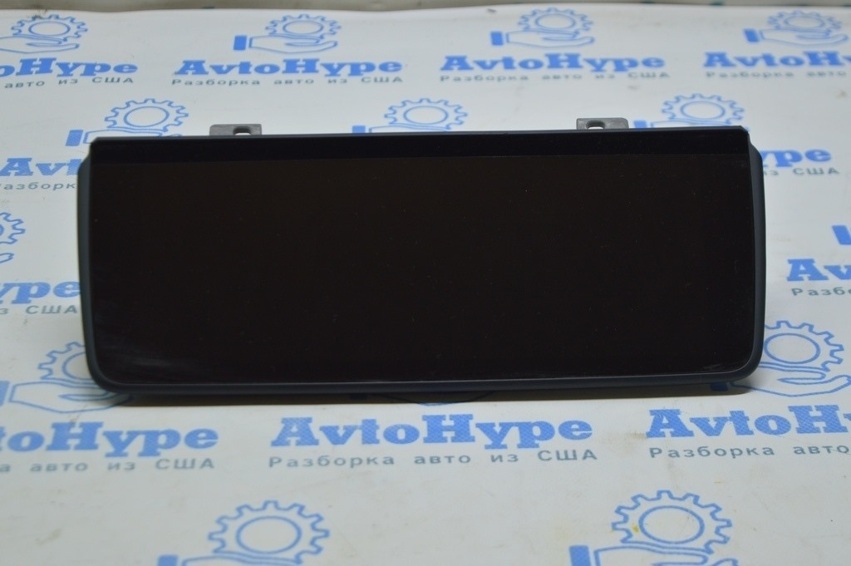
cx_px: 426
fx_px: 1949
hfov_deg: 24.6
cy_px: 283
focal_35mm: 82
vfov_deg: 16.5
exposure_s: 1/40
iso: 400
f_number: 5.6
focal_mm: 55
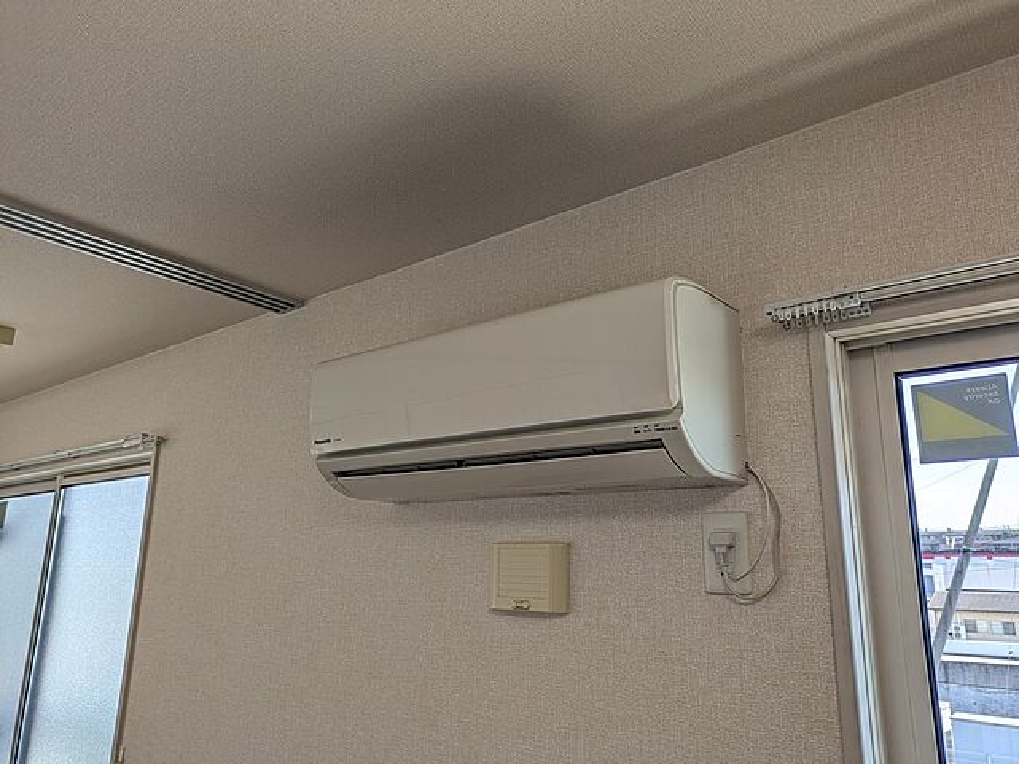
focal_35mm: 25
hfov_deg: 69.4
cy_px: 382
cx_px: 510
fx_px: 736
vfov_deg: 54.9
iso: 45
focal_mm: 5.43
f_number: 1.89
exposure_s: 1/357
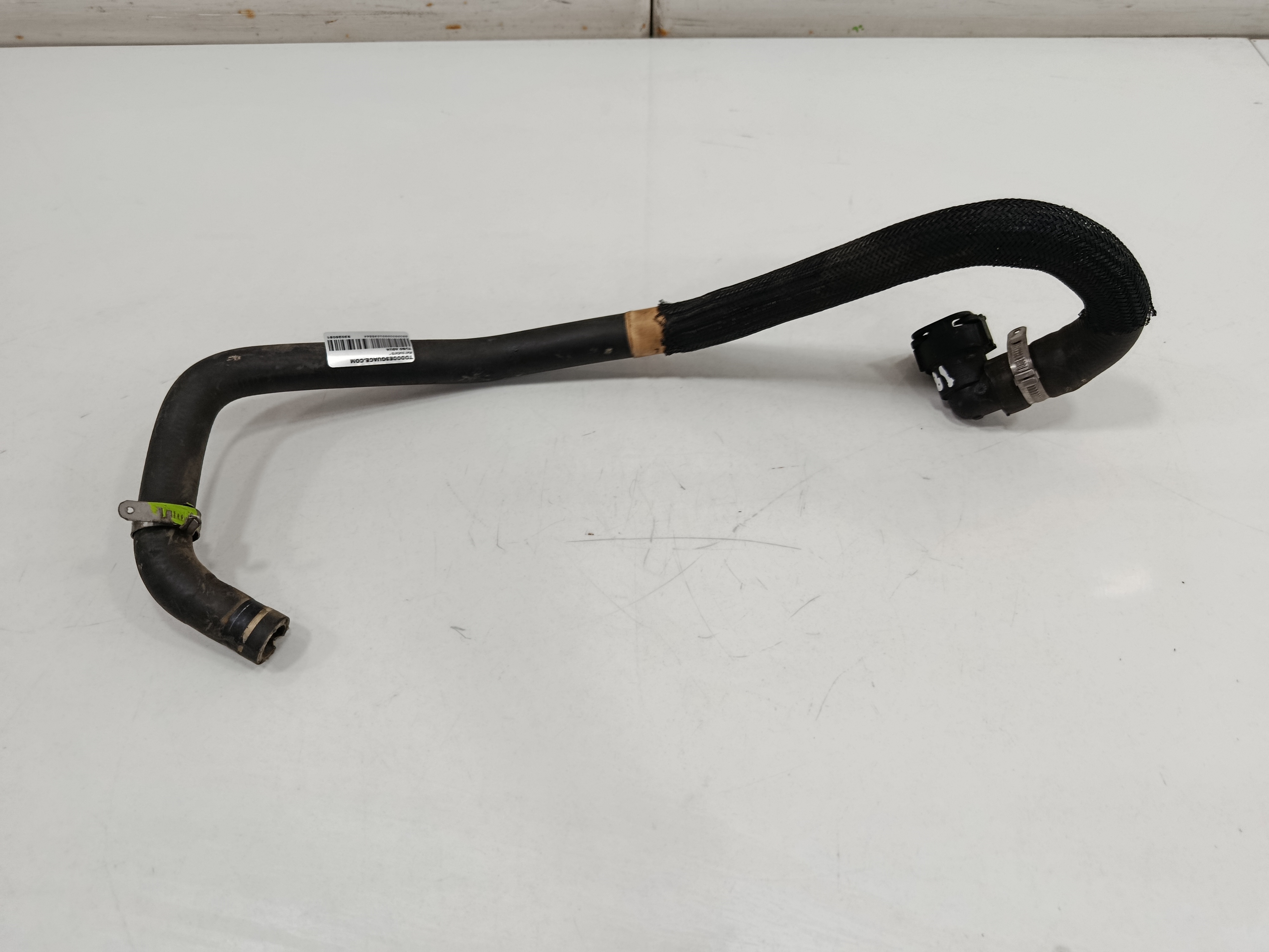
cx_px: 634
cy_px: 476
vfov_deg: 56.8
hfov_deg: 71.6
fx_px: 880
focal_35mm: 24
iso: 761
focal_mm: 5.24
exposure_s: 1/100
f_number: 1.7
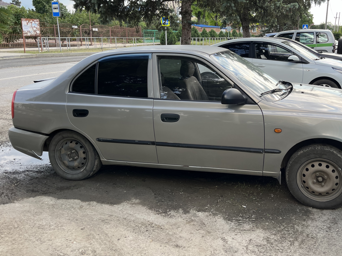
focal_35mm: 32
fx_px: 316
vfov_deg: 43.9
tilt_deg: -10.7
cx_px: 207
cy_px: 99
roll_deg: -0.6
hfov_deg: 56.3
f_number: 1.6
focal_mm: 5.1
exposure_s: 1/577
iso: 50
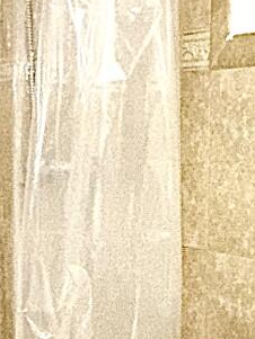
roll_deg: +0.3
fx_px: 913
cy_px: 450
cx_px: 123
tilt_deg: -19.5
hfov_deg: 15.9
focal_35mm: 93
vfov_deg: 19.3
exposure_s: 1/80
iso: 100
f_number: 2.2
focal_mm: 2.22
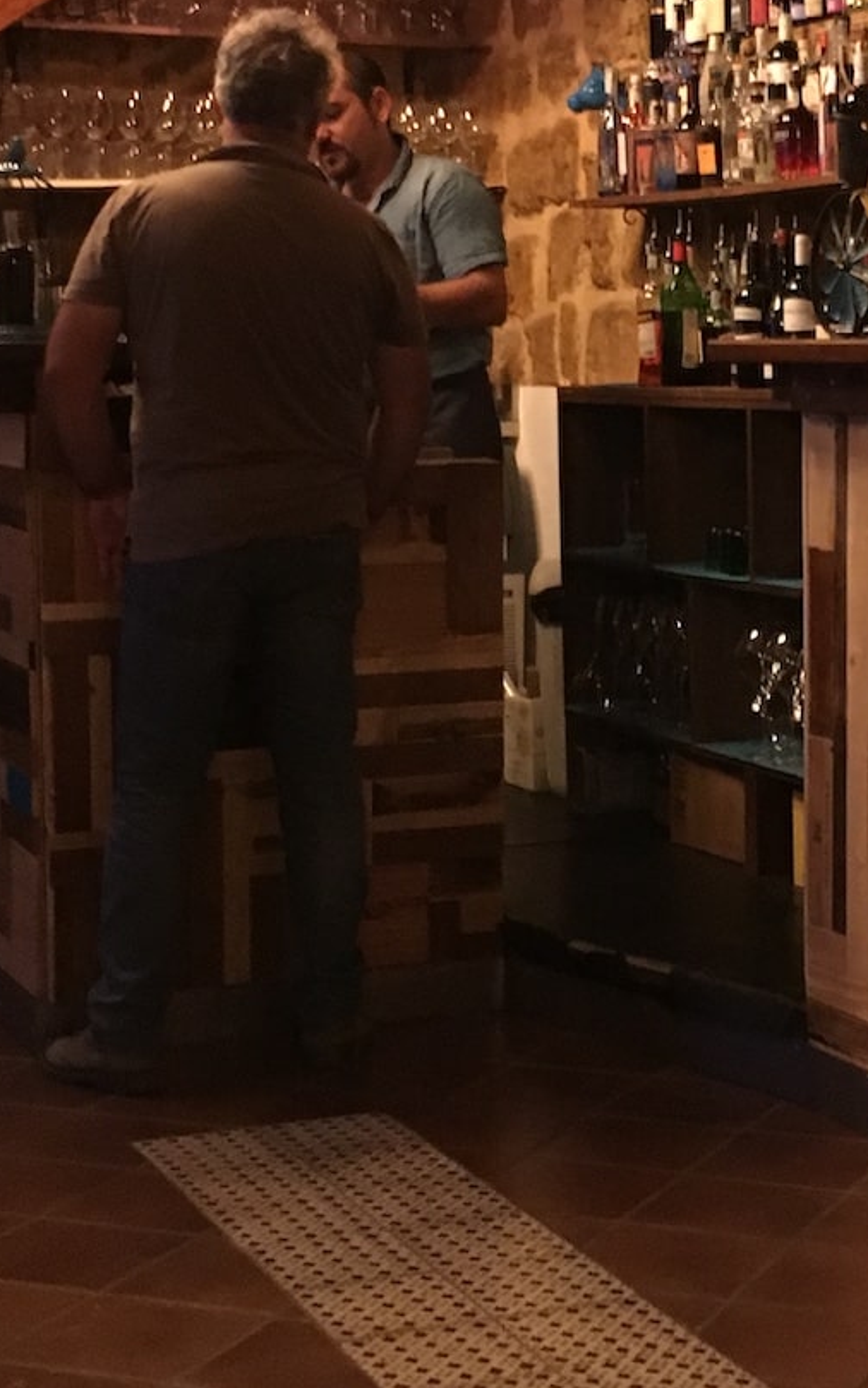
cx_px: 726
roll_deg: -0.7
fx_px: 2875
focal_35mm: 76
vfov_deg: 27.1
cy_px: 552
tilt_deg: -3.9
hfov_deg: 17.0
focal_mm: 4.15
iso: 400
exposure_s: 1/17
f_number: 2.2
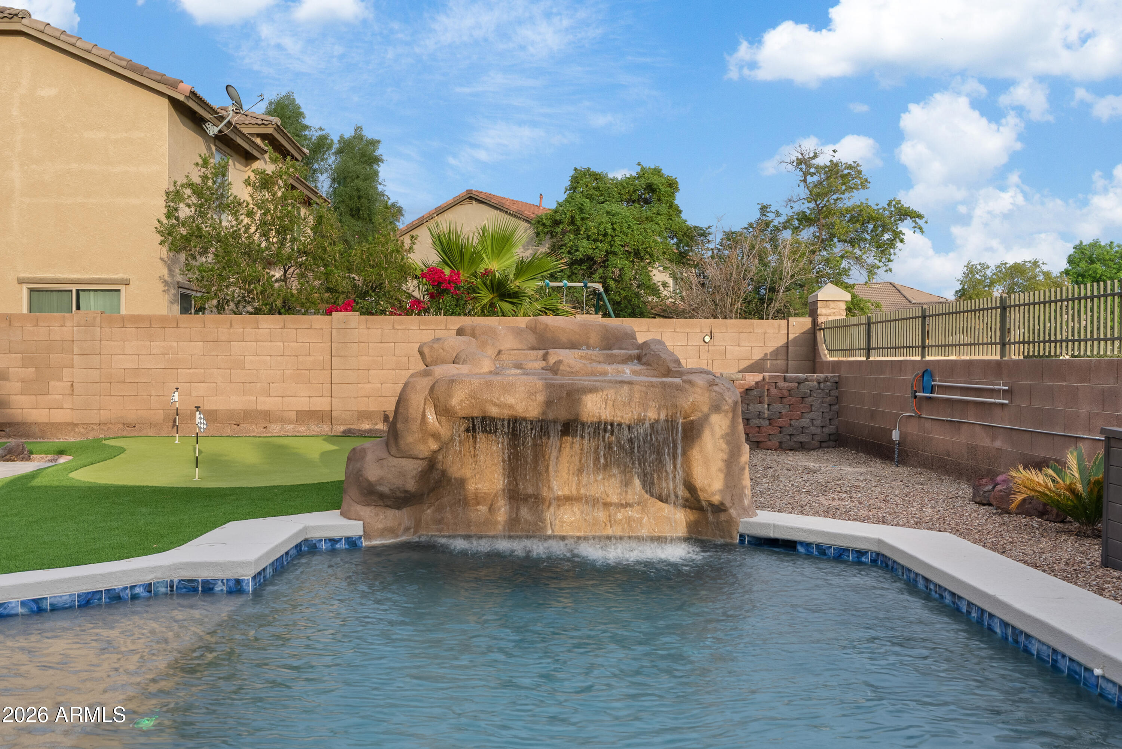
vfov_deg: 37.9
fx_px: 1091
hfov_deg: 54.4
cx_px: 561
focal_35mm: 35
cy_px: 374
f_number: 8
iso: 125
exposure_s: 1/10
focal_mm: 35
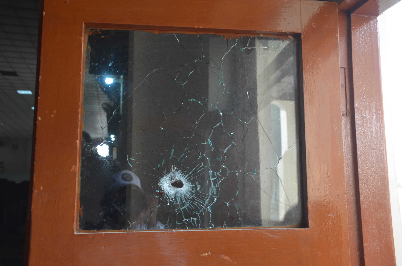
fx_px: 435
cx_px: 201
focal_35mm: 39
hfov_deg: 49.6
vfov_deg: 34.1
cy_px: 133
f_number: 4
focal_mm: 26
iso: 560
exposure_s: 1/60
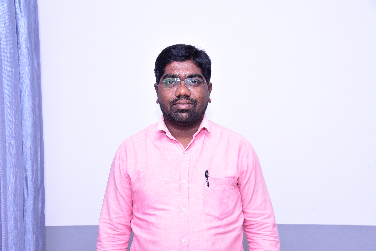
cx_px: 188
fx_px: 501
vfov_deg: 28.1
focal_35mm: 48
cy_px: 126
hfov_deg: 41.1
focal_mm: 48
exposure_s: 1/160
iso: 2500
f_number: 8
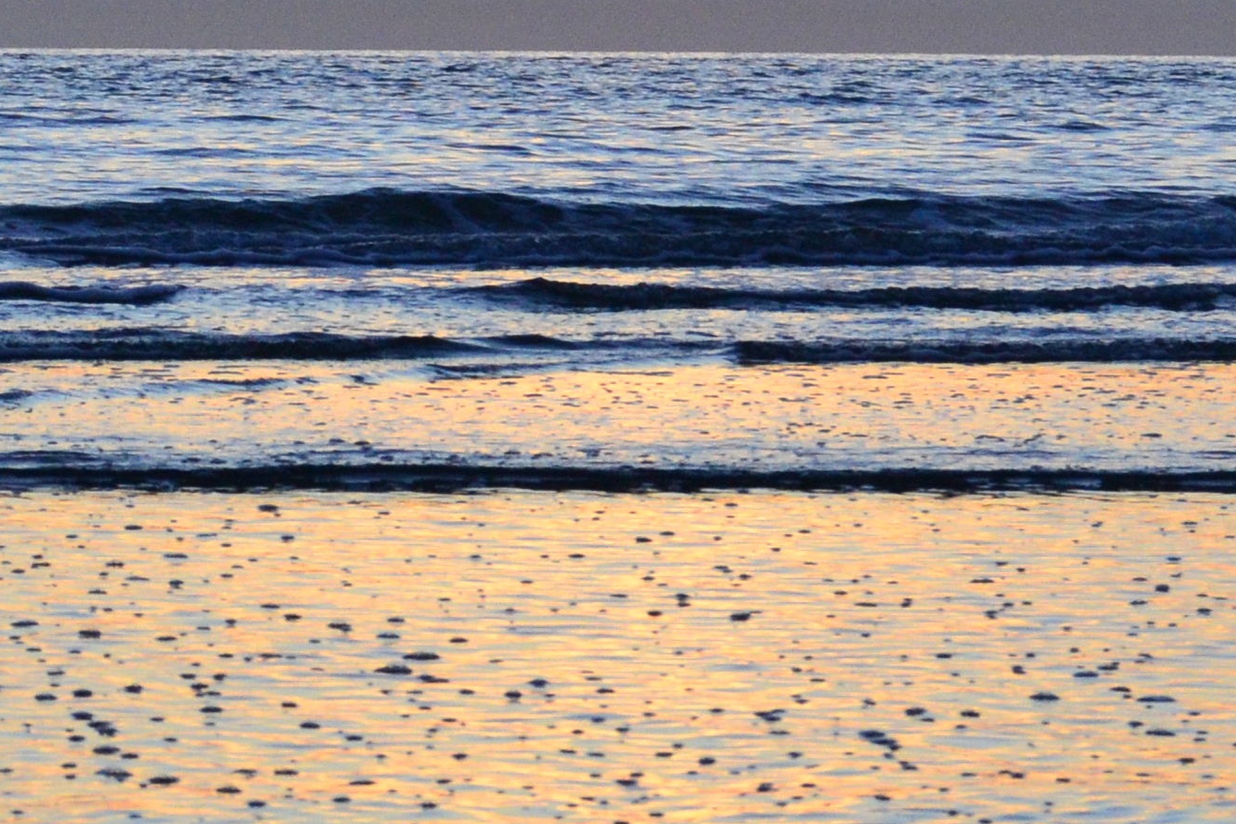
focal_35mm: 289
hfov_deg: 7.1
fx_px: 9913
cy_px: 669
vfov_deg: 4.8
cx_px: 177
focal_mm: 55
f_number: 9
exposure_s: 1/320
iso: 1600
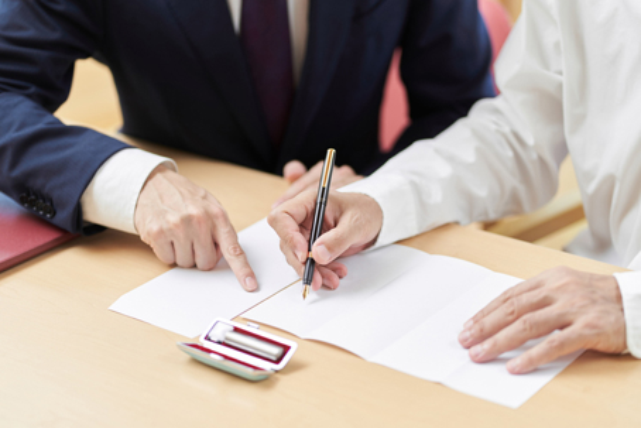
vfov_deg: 16.1
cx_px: 320
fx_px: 1514
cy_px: 214
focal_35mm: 85
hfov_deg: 23.9
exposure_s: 1/125
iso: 160
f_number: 2
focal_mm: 85
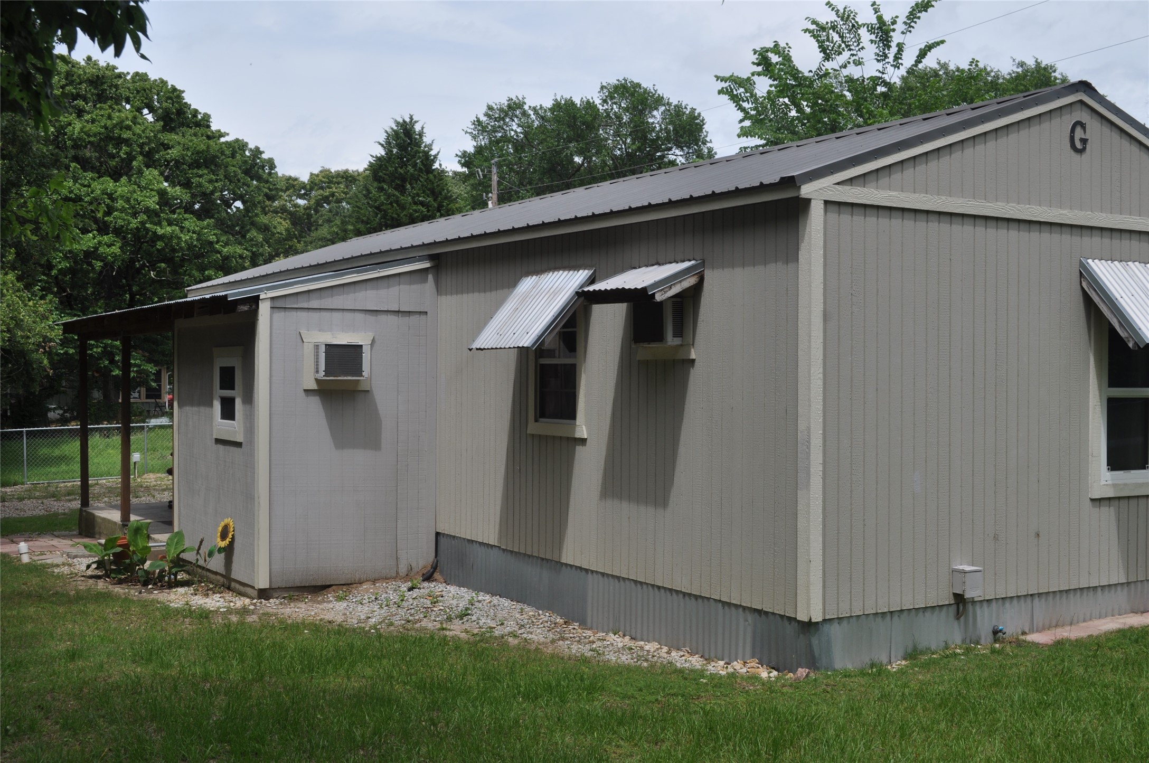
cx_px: 574
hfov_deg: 46.5
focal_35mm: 42
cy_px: 382
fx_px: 1339
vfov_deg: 31.8
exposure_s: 1/250
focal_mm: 28
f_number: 10
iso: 200
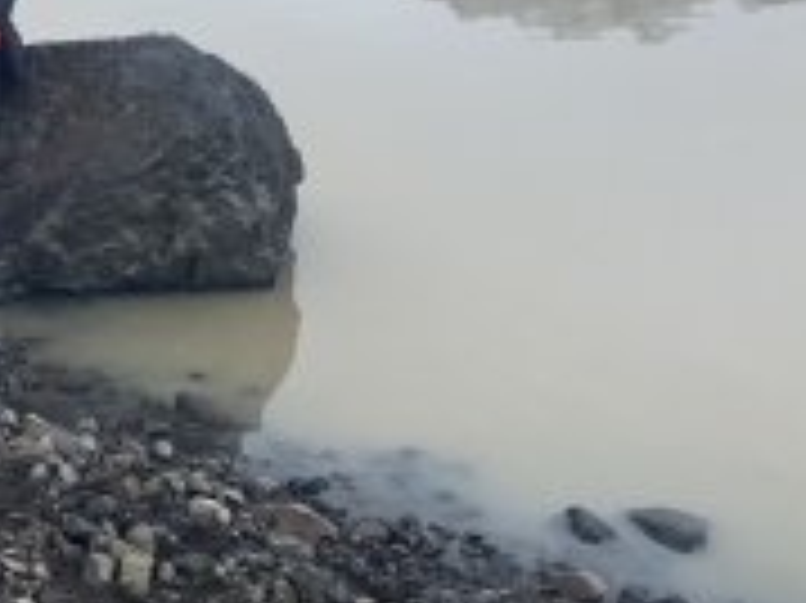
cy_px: -34
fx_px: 1419
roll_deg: +0.9
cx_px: -68
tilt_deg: -6.3
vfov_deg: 22.8
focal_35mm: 61
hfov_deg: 28.9
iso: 32
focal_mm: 4.25
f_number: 1.8
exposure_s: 1/738
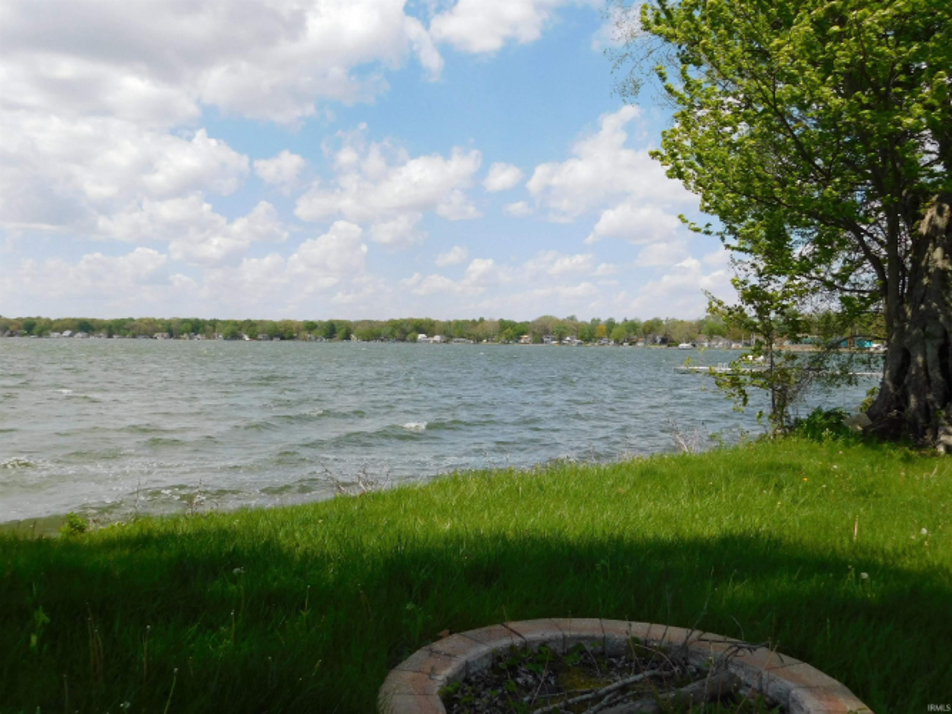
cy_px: 357
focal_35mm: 30
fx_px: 825
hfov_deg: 60.0
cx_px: 476
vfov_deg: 46.8
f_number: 6.4
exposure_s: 1/500
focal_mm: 5.3
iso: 125
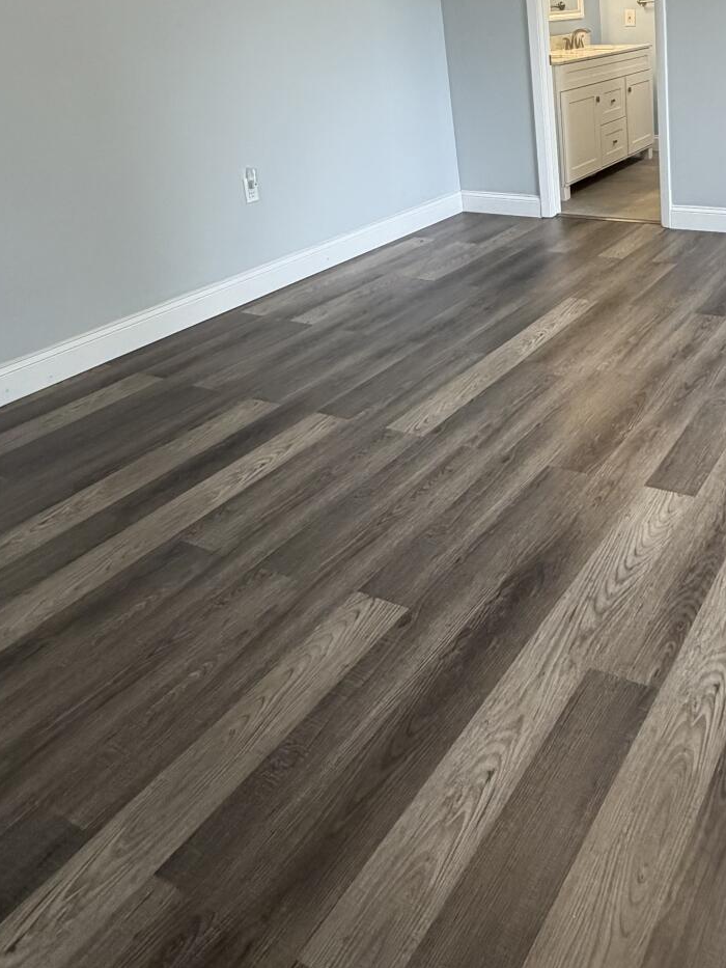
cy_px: 231
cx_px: 601
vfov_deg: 56.7
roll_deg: +2.6
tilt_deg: -15.3
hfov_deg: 44.1
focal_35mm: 30
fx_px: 839
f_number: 2.2
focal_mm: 2.22
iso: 250
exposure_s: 1/120
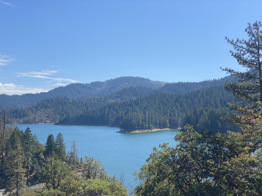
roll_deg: -0.1
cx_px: 131
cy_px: 98
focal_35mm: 52
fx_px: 394
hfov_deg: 36.8
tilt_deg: +2.7
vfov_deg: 28.0
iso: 20
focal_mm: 6
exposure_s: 1/1996
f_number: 2
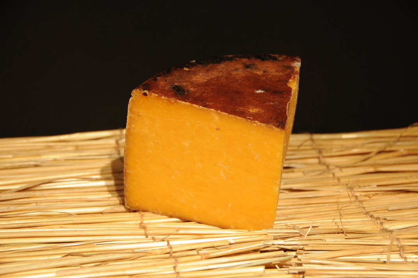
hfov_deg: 17.1
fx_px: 1392
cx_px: 209
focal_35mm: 120
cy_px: 139
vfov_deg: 11.4
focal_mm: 80
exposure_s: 1/200
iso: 400
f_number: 7.1
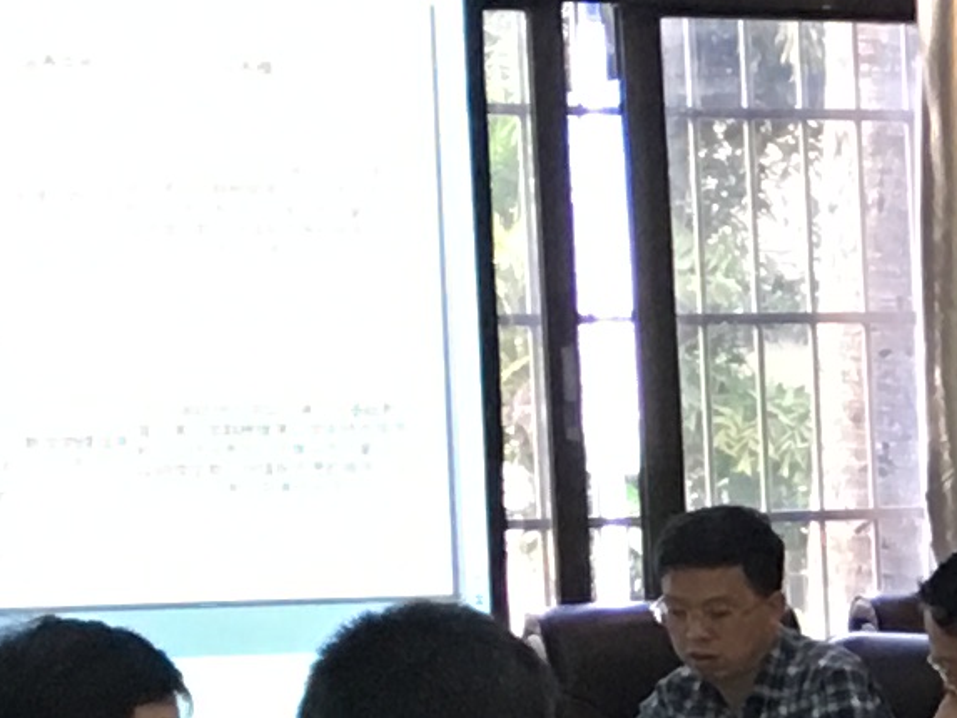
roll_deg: +1.0
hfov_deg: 8.6
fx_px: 5641
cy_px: 868
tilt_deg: -4.3
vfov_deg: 7.2
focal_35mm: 204
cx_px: 2555
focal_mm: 4.15
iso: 80
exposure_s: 1/17
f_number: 2.2
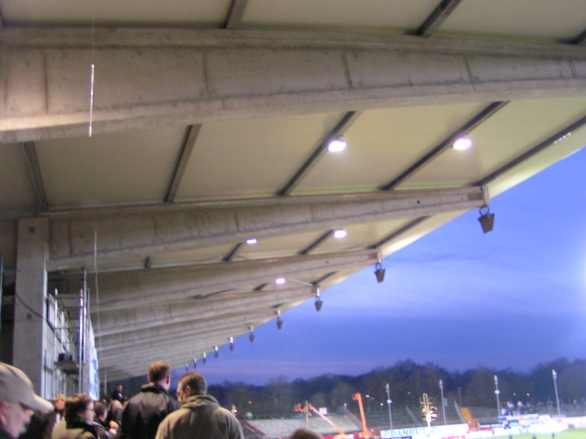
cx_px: 293
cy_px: 220
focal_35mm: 38
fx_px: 643
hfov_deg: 49.0
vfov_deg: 37.7
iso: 200
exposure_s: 1/8
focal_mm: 5.8
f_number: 2.8
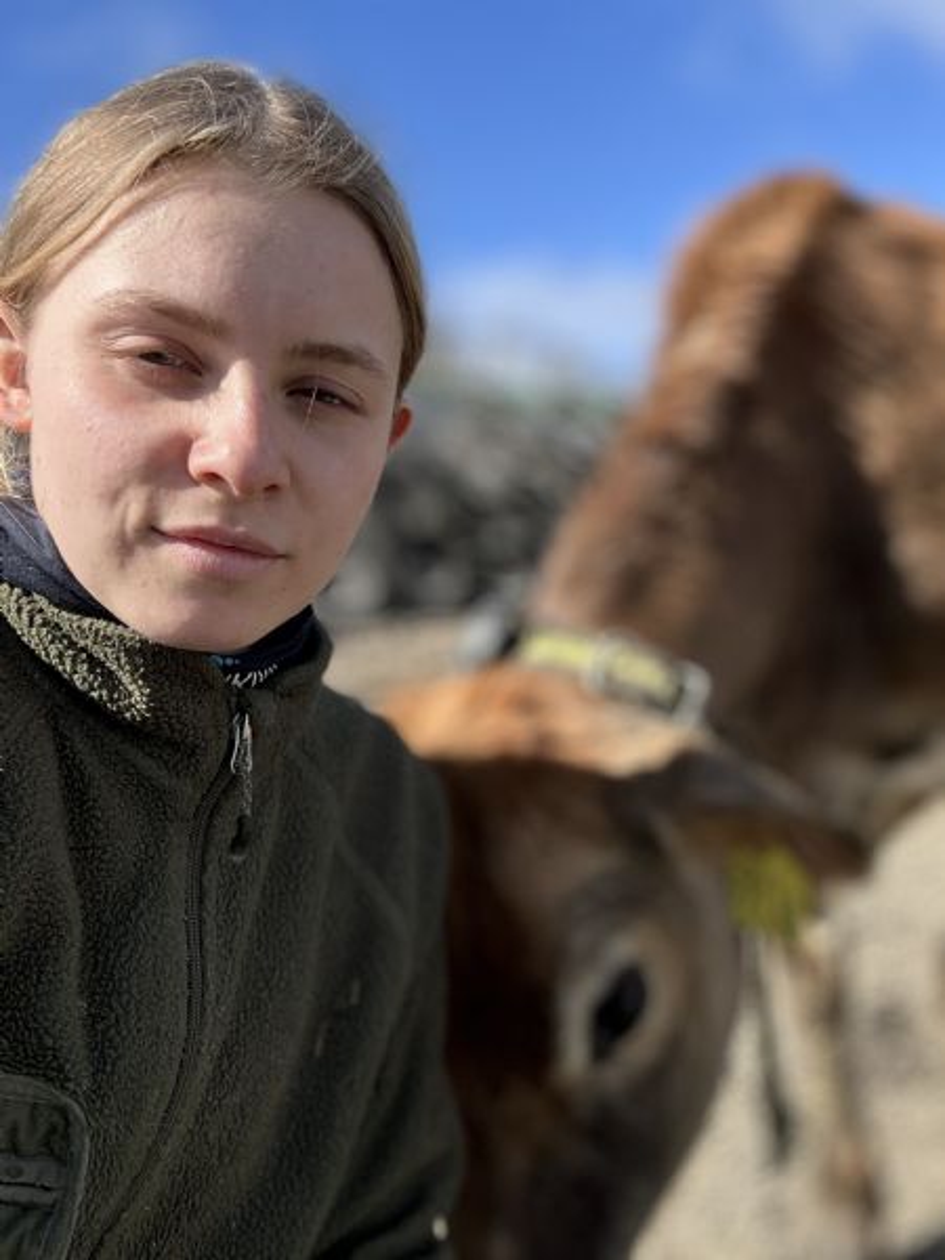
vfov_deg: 60.0
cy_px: 630
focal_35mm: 30
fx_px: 1092
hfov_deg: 46.8
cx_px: 472
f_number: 1.9
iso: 25
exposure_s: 1/1172
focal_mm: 2.69
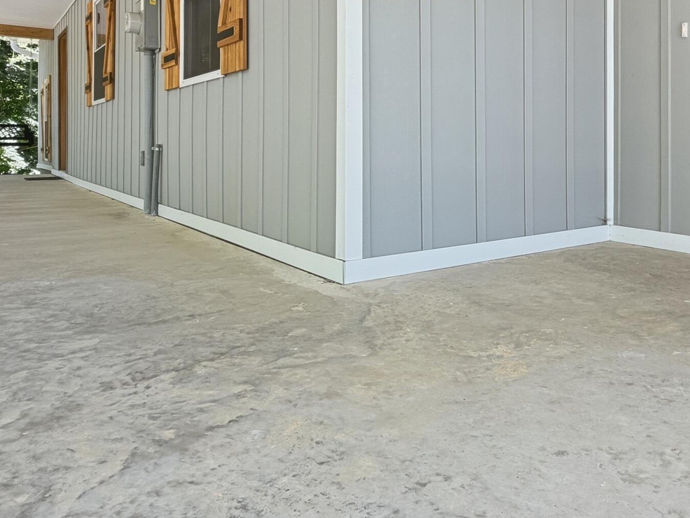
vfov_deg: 44.5
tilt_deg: -1.6
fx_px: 618
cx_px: 455
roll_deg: -0.3
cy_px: 154
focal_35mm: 31
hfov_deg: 57.2
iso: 40
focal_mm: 2.2
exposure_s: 1/122
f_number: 2.2
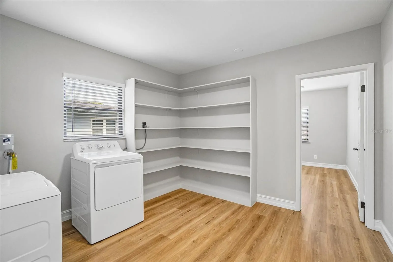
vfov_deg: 77.3
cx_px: 196
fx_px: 164
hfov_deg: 100.4
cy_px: 131
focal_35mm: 15
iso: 1250
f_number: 8
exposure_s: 1/30
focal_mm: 10
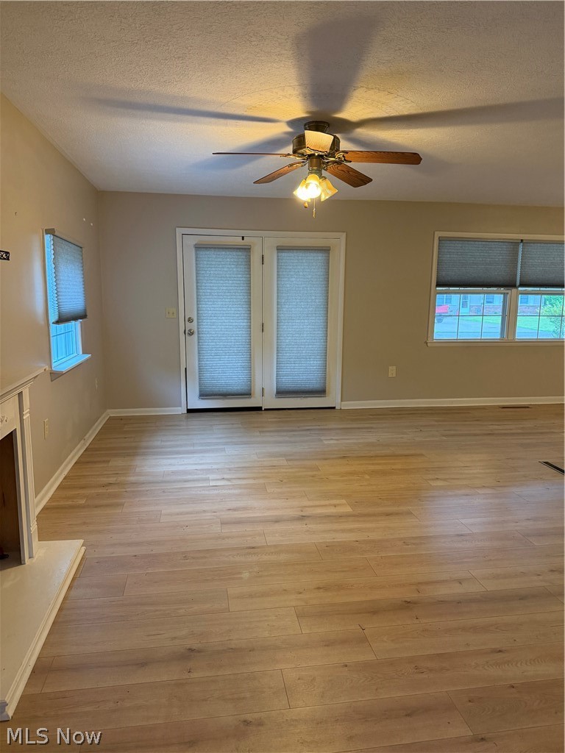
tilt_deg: -8.4
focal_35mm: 24
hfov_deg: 56.8
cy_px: 376
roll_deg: +0.0
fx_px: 522
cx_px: 282
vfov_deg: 71.6
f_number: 1.78
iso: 320
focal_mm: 6.76
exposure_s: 1/60
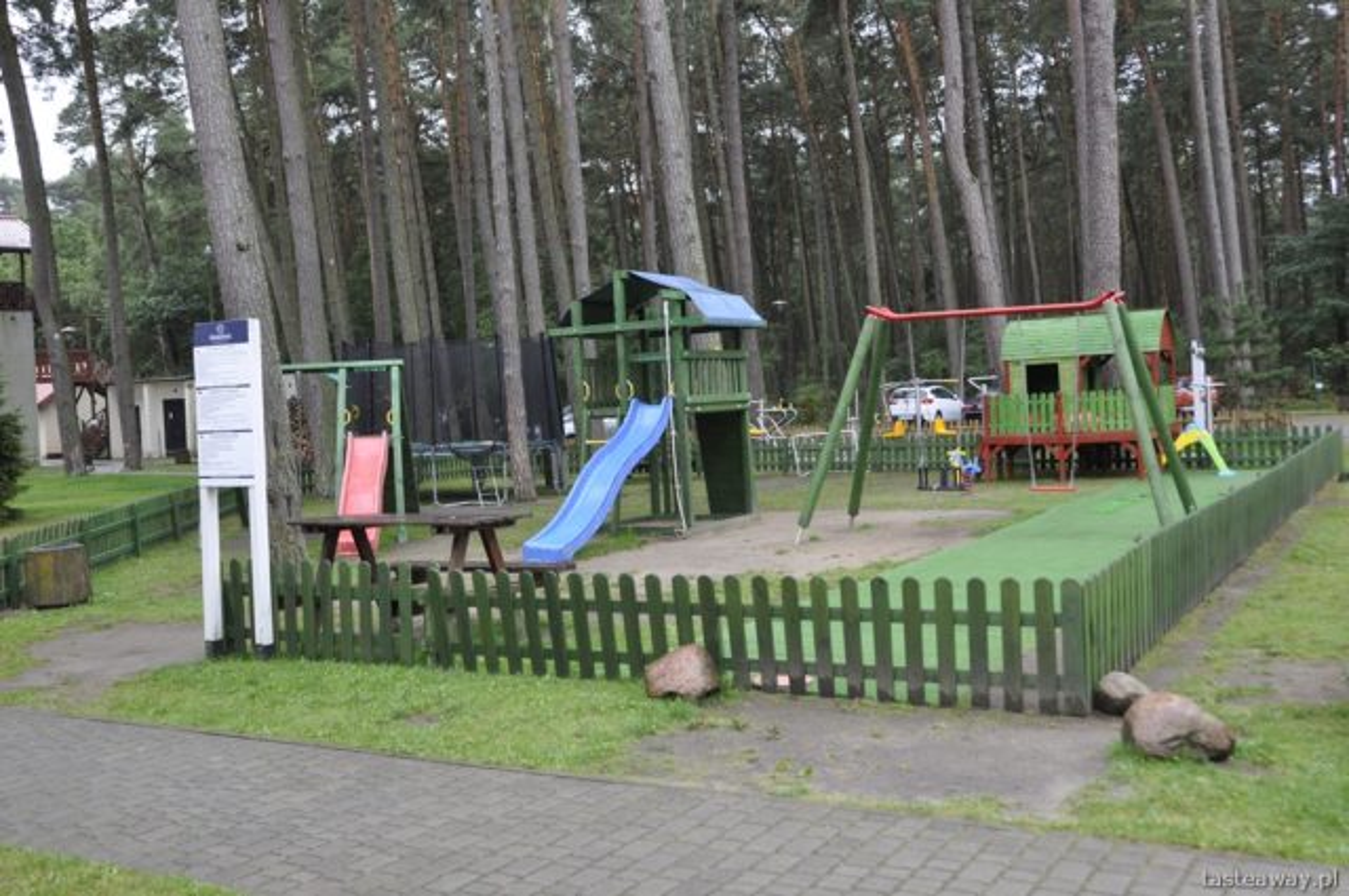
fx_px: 1347
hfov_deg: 53.2
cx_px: 674
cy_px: 448
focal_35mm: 36
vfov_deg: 36.8
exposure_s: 1/125
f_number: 5.6
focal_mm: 24
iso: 360
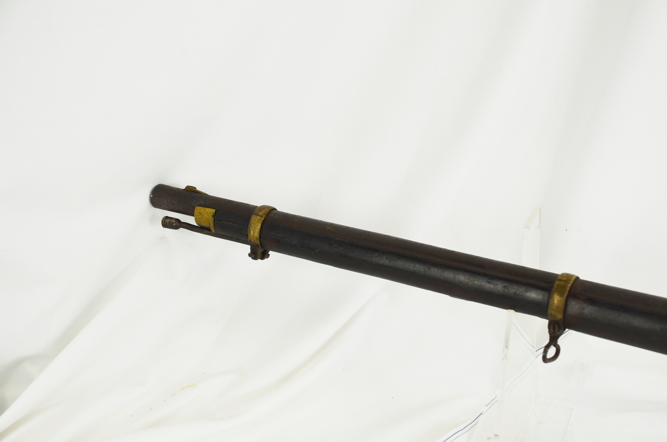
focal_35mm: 60
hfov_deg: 33.5
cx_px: 334
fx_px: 1109
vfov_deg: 22.5
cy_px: 221
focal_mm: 40
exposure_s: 1/125
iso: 220
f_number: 5.6
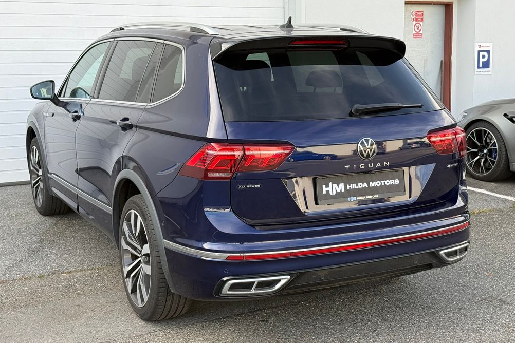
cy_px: 179
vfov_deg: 26.5
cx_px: 254
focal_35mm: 51
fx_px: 730
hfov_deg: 38.9
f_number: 1.78
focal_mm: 6.76
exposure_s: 1/442
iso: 100
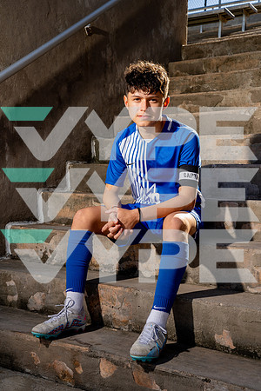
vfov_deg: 41.9
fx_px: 511
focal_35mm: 47
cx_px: 130
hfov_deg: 28.6
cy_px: 196
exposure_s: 1/250
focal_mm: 47
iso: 100
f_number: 8
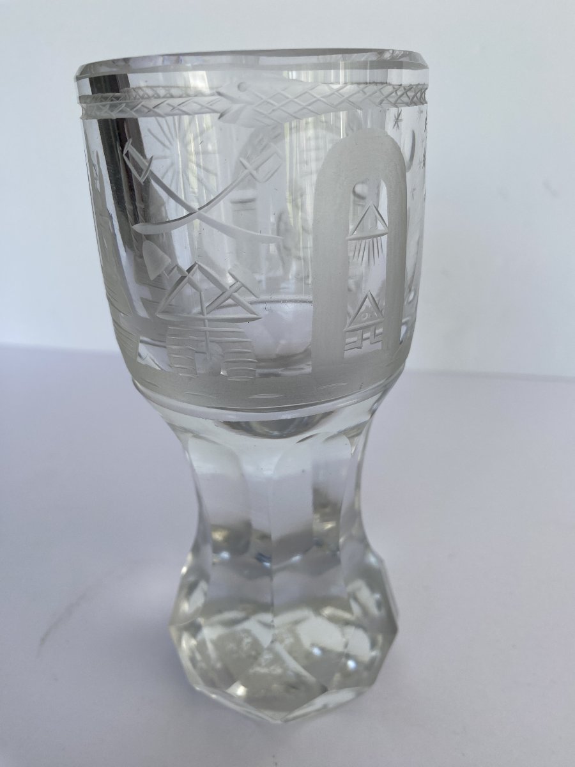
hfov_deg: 54.9
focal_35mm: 25
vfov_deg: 69.4
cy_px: 384
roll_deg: +2.0
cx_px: 288
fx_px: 554
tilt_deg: -25.1
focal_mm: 4.25
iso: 32
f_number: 1.8
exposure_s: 1/181
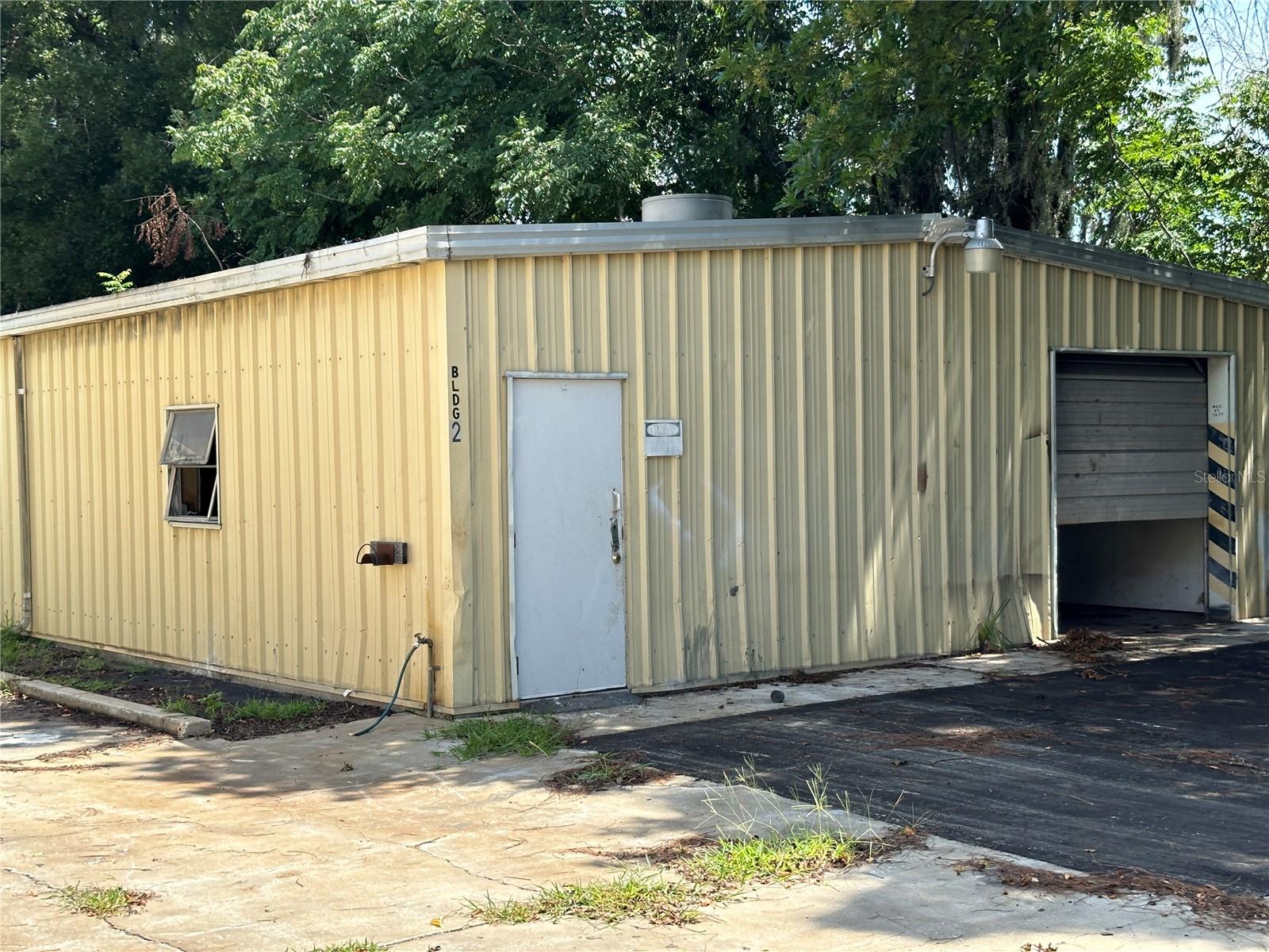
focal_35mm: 48
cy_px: 476
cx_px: 634
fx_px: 1760
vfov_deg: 30.3
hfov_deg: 39.7
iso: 64
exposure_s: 1/1242
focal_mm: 6.86
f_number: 1.78
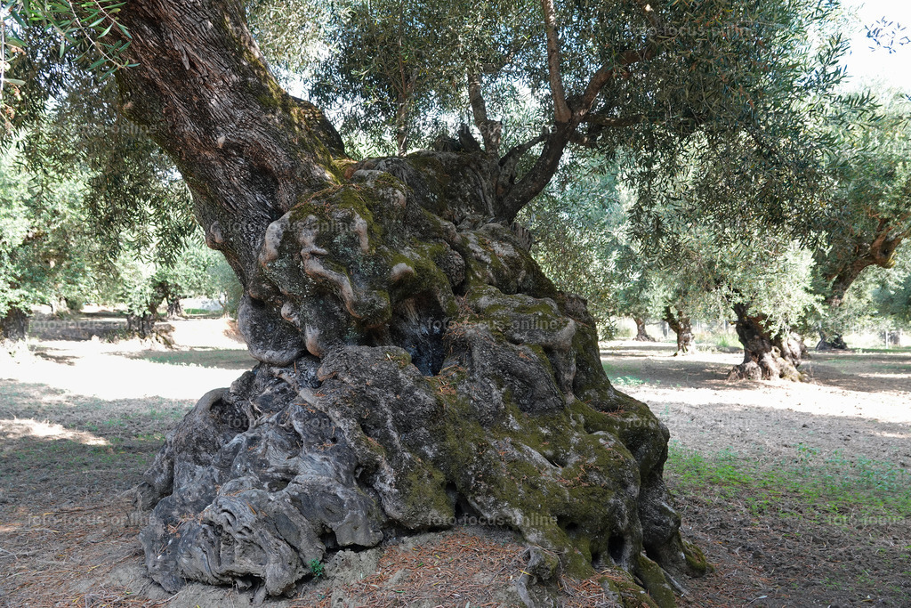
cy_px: 304
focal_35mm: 31
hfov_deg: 60.3
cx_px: 456
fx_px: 785
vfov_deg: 42.3
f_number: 2.8
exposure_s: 1/50
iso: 100
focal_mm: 11.26
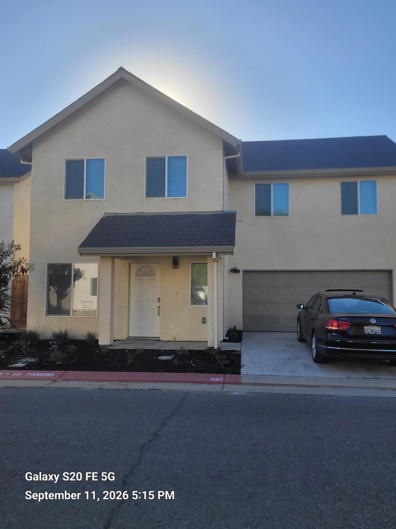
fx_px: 397
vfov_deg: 67.3
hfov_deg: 53.1
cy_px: 264
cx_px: 198
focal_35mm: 26
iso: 40
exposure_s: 1/1186
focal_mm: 5.4
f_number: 1.8
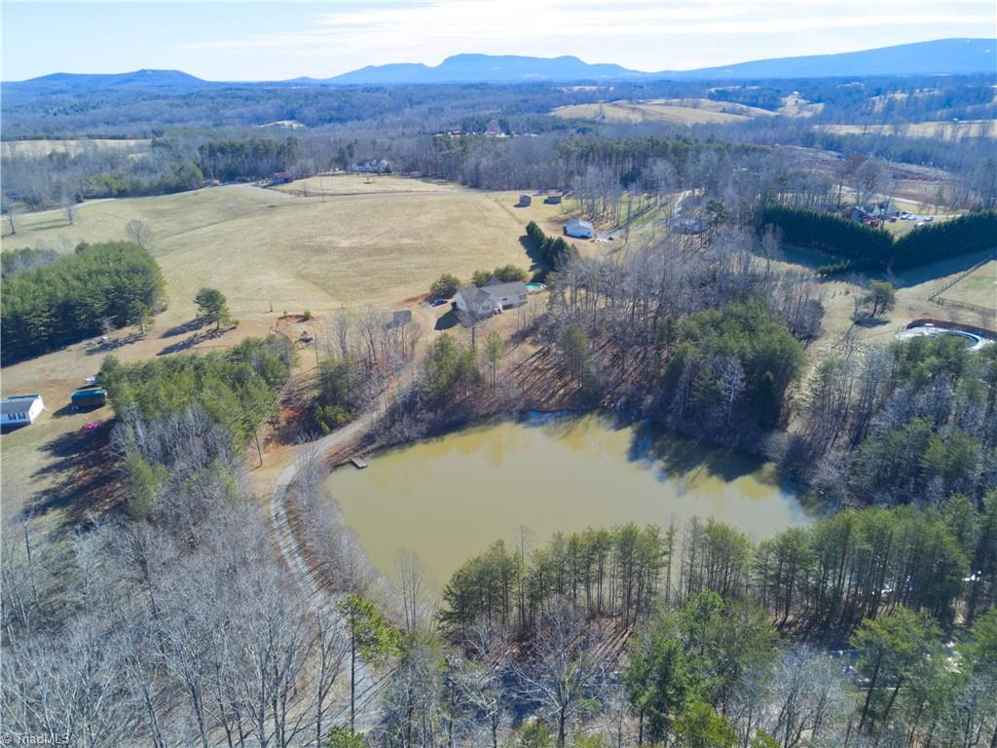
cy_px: 374
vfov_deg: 53.1
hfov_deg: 67.3
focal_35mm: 26
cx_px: 498
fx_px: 749
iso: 100
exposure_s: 1/30
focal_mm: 4.7
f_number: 2.2
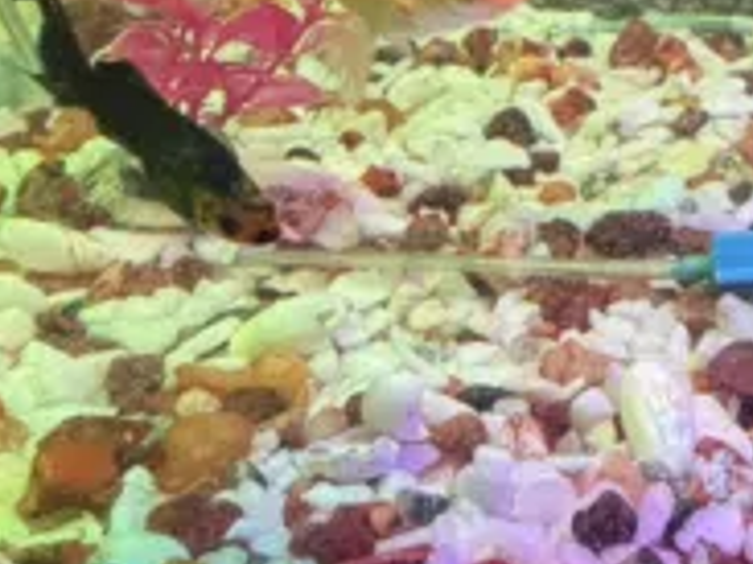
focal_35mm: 49
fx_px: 1065
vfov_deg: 25.0
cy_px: -198
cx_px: 786
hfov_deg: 34.7
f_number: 2.2
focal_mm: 2.22
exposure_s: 1/50
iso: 250
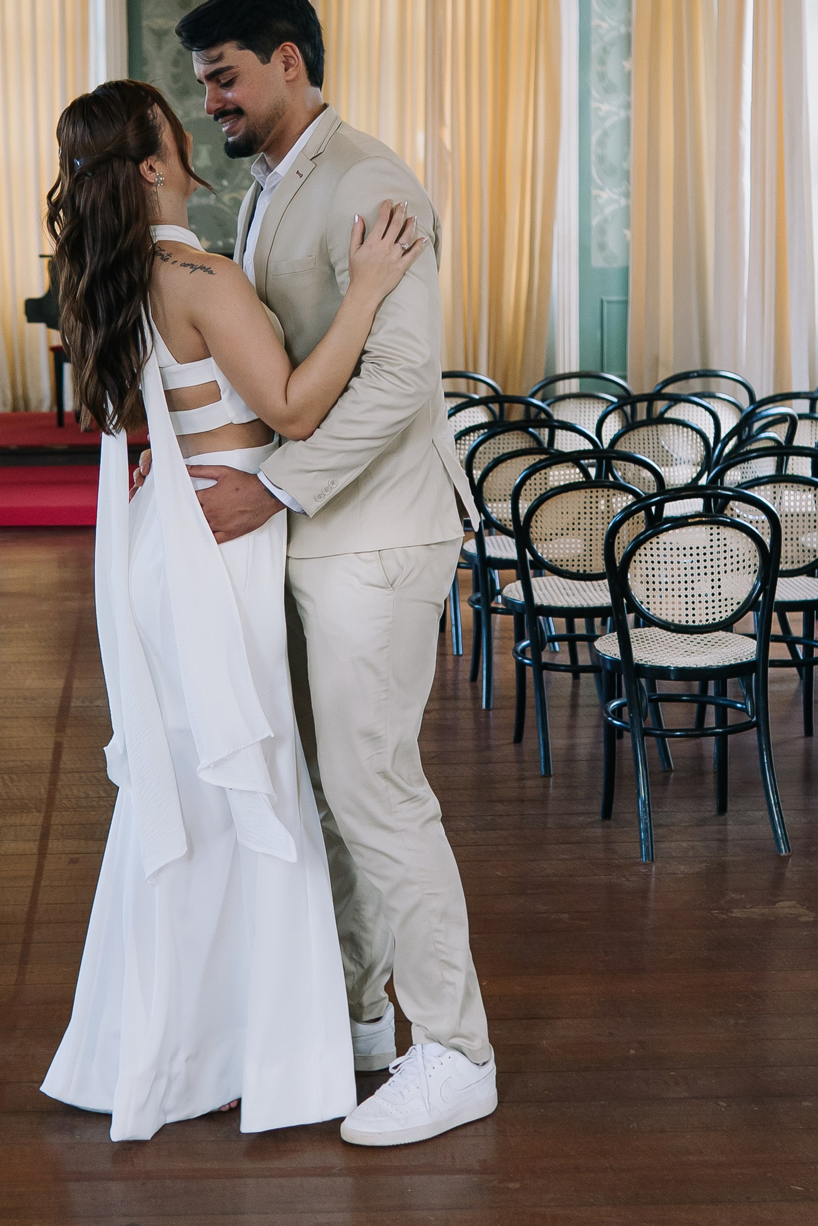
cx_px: 279
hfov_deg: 18.4
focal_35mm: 74
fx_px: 2522
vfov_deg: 27.2
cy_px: 407
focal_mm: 30
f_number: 2.8
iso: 500
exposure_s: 1/200
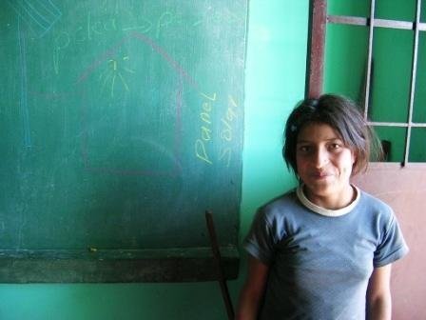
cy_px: 160
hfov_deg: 52.6
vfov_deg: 40.7
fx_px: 431
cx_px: 213
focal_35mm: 35
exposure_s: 1/12.7
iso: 50
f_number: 2.8
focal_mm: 5.4
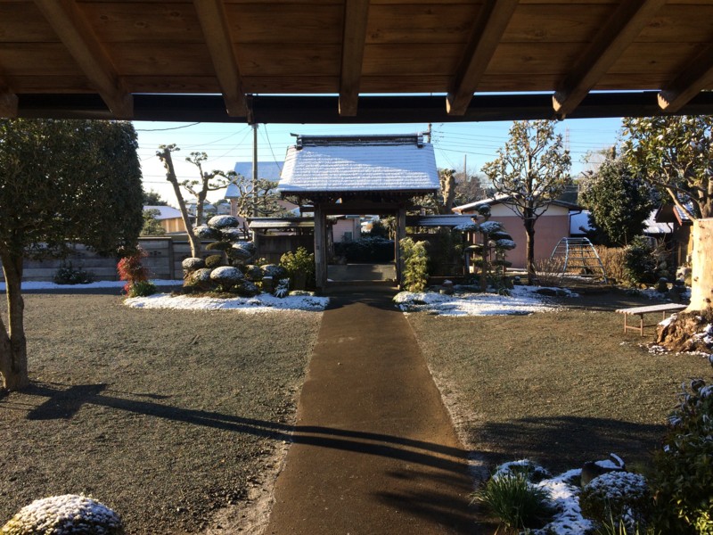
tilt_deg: -5.4
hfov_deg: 61.7
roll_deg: +1.8
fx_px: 597
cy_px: 268
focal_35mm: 29
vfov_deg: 48.2
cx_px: 356
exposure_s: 1/805
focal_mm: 4.15
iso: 32
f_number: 2.2
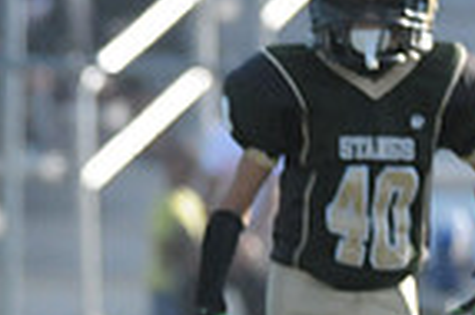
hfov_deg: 1.5
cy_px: 575
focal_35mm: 1336
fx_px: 17607
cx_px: -478
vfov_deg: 1.0
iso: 1600
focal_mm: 220
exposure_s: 1/5000
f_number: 4
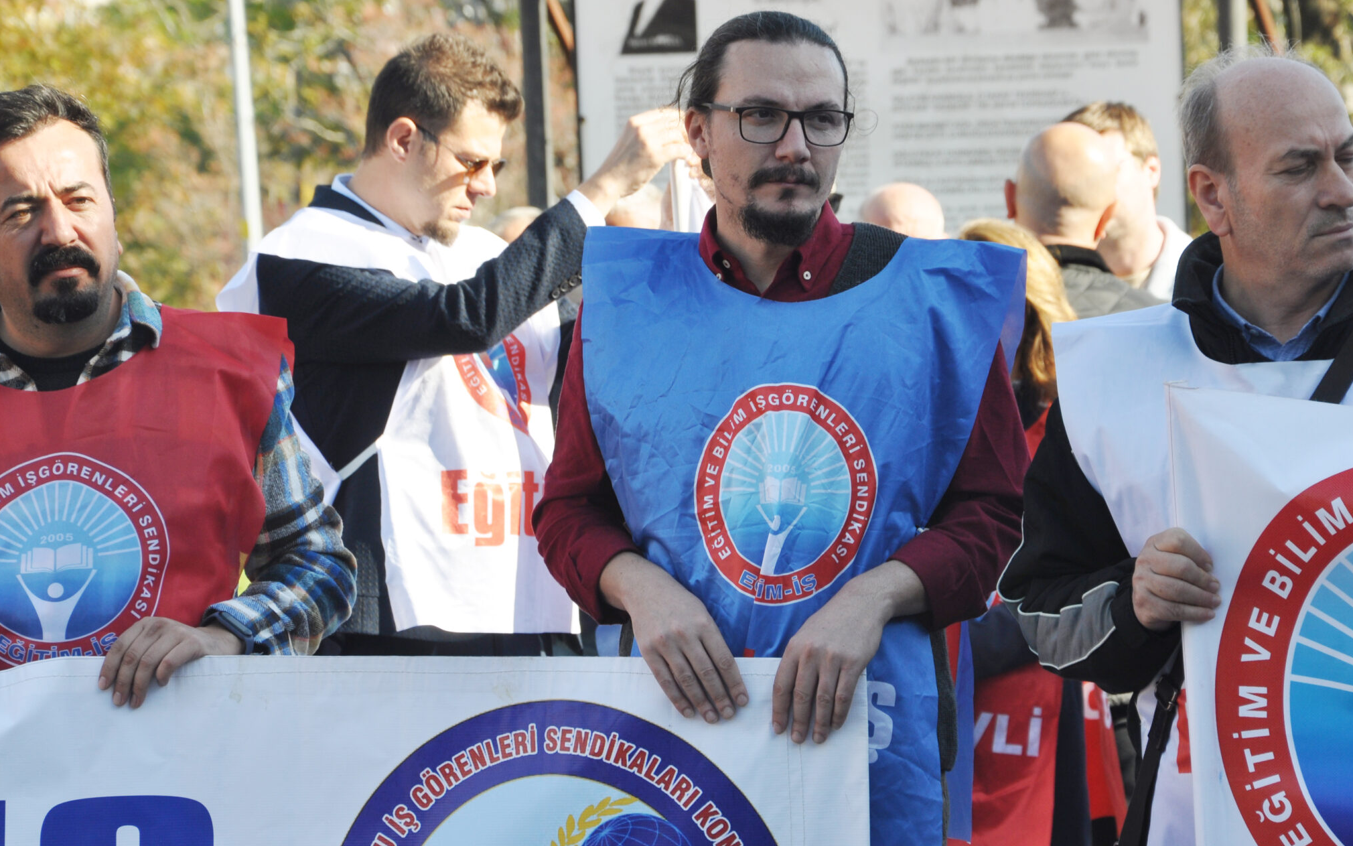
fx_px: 6564
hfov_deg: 11.8
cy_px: 413
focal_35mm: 178
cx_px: 776
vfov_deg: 7.4
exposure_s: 1/250
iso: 200
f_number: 8
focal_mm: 92
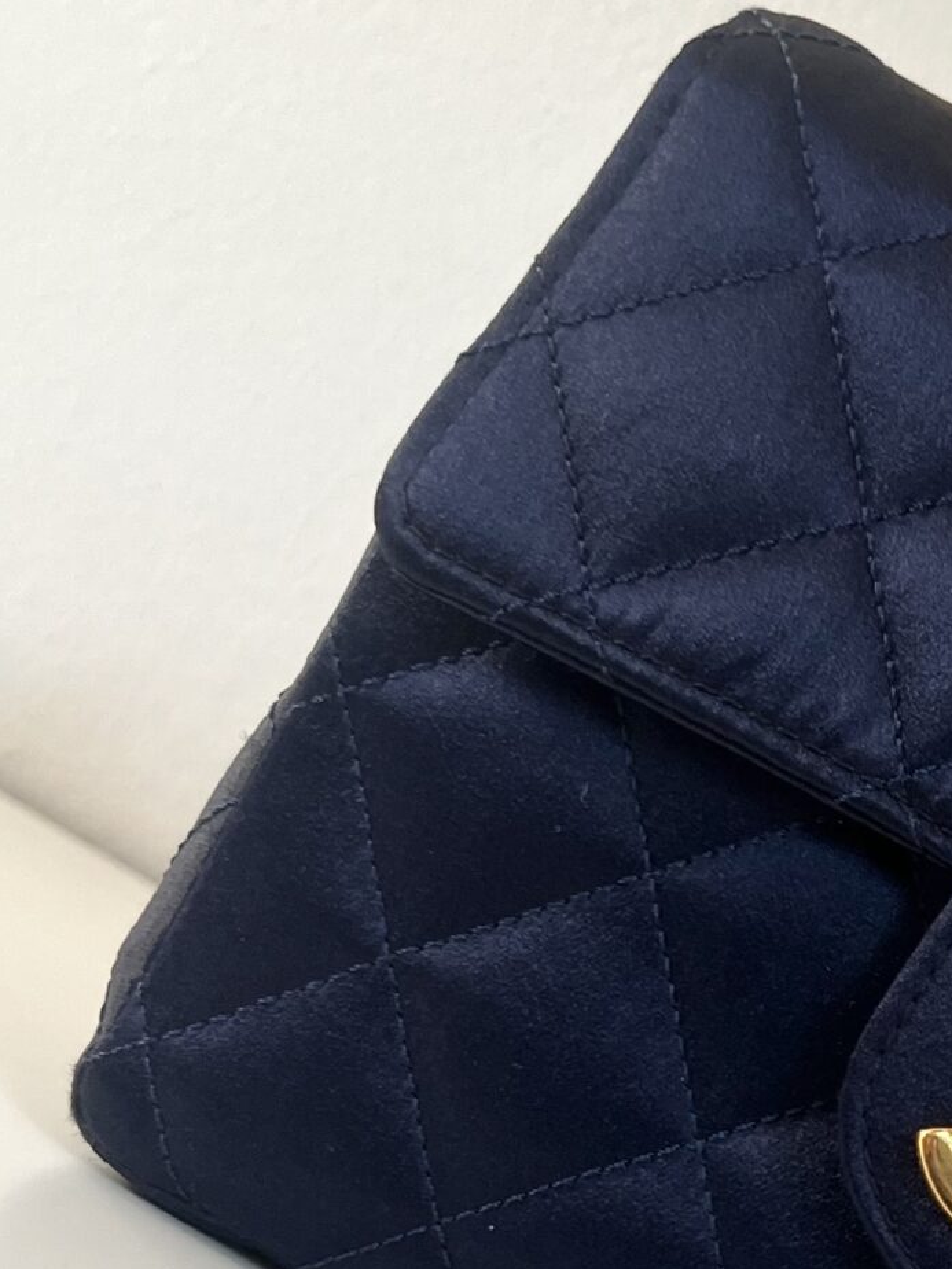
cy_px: 1253
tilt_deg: -2.9
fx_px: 2640
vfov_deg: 25.7
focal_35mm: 72
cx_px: 1164
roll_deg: -31.3
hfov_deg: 19.2
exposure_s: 1/121
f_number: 1.5
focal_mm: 5.7
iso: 100
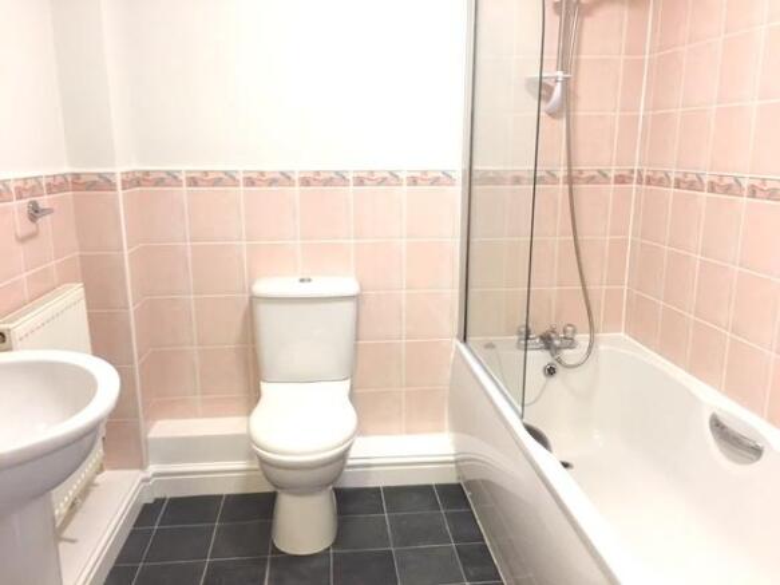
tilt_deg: -12.2
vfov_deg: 48.2
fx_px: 653
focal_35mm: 29
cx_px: 390
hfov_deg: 61.7
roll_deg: +0.1
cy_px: 292
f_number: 2.2
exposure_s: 1/33
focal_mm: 4.15
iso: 125
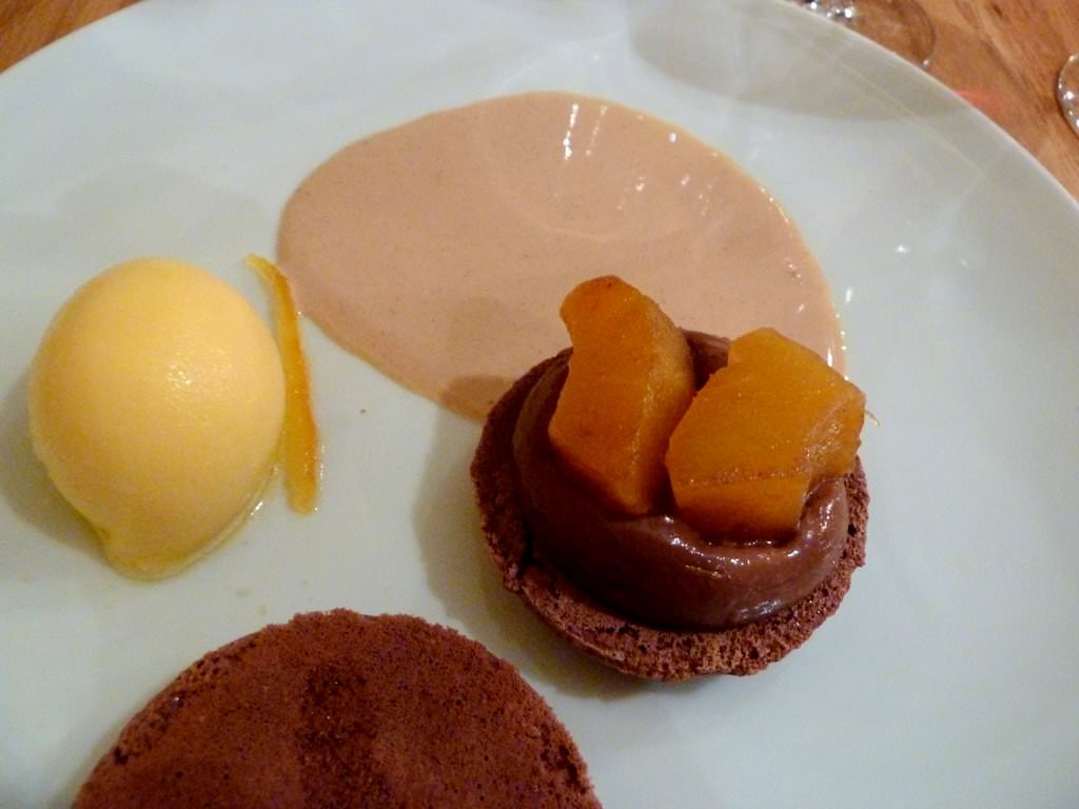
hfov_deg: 69.4
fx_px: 779
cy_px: 404
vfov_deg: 54.9
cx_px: 540
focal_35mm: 25
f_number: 3.3
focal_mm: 4.1
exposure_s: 1/6
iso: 400
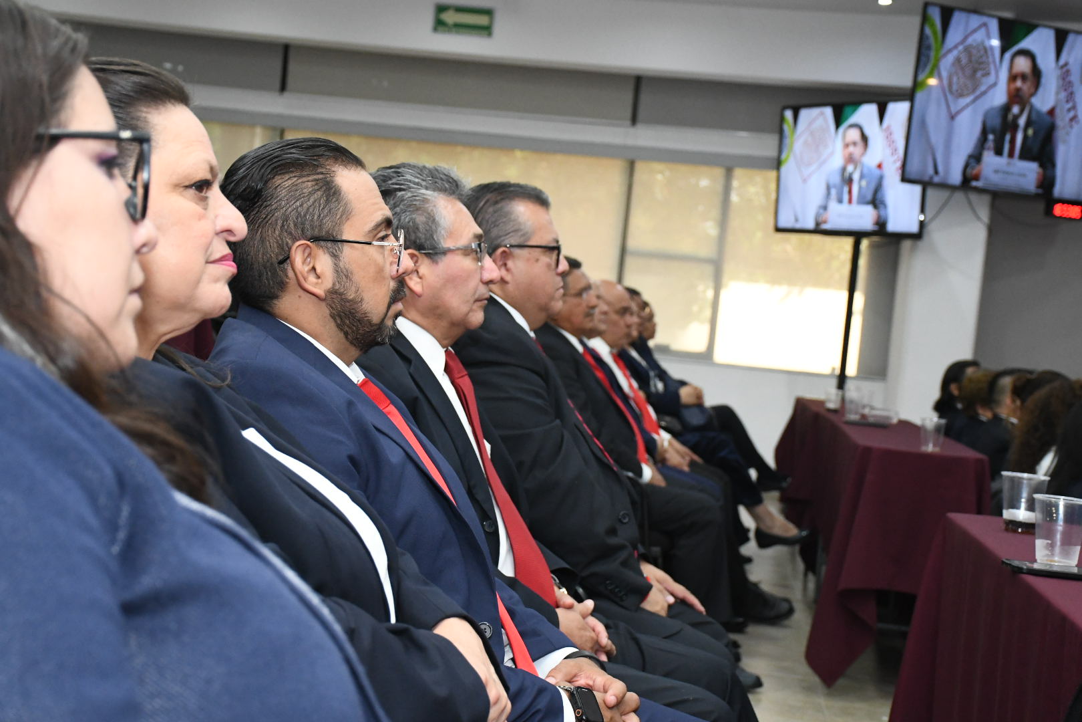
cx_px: 541
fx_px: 1803
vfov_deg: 22.6
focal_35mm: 60
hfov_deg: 33.4
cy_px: 361
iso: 4000
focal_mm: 40
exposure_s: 1/125
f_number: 5.6
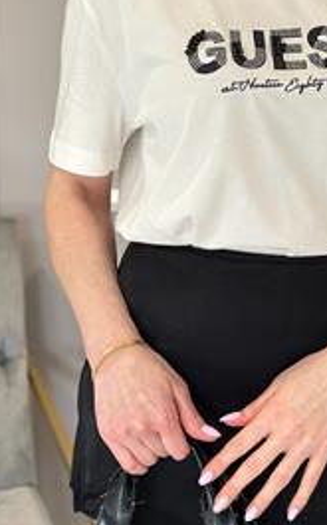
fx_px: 1430
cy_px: 91
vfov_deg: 20.5
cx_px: 283
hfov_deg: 13.0
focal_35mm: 100
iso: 125
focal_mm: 6.86
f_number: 1.78
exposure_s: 1/64
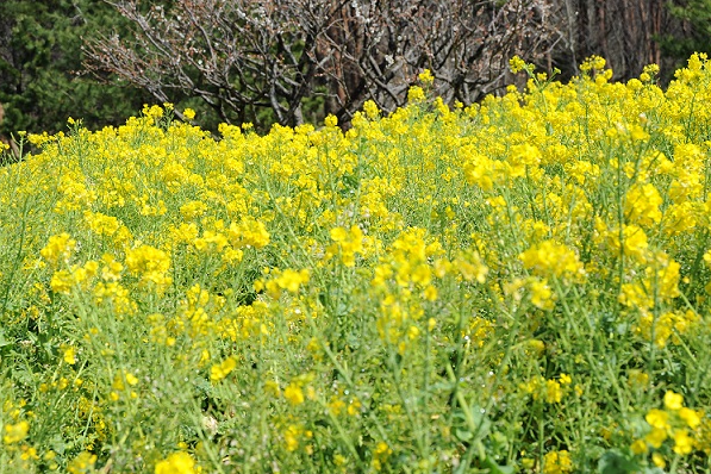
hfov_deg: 31.4
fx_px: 1264
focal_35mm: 64
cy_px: 226
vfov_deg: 21.2
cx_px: 339
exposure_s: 1/800
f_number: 11
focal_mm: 60
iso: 500
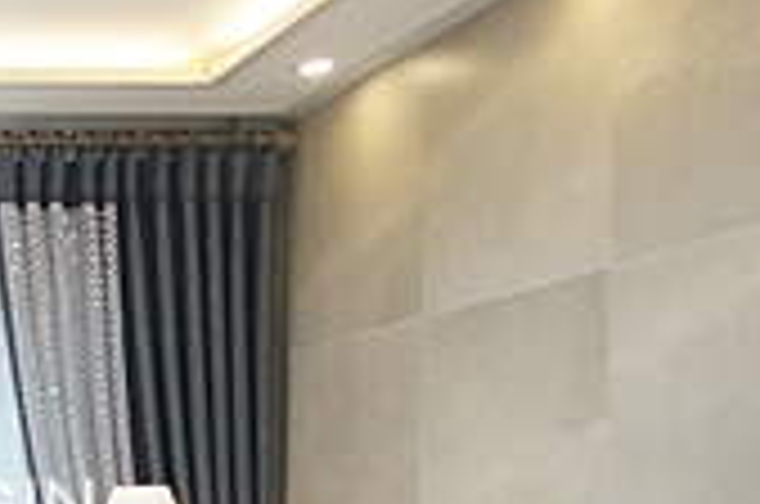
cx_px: -459
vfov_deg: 18.5
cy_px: 536
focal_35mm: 71
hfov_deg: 22.1
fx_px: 1496
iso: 800
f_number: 3.5
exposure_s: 1/200
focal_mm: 10
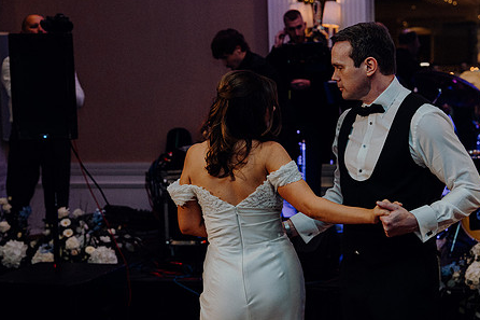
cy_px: 196
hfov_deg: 24.7
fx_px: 1093
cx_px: 307
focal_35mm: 82
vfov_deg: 16.6
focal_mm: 63
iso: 2500
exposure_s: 1/160
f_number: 3.5
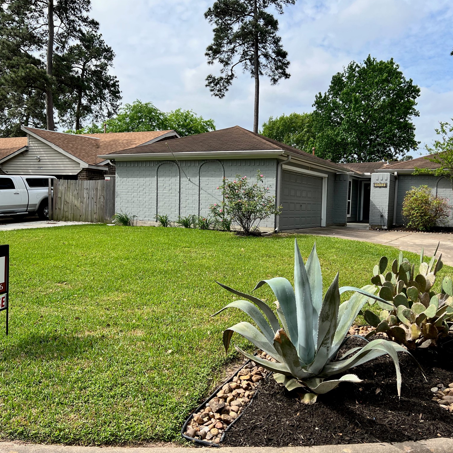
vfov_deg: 52.5
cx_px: 261
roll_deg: -0.6
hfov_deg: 52.3
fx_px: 459
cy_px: 225
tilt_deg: -3.1
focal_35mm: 31
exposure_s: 1/3077
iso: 50
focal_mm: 5.7
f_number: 1.5
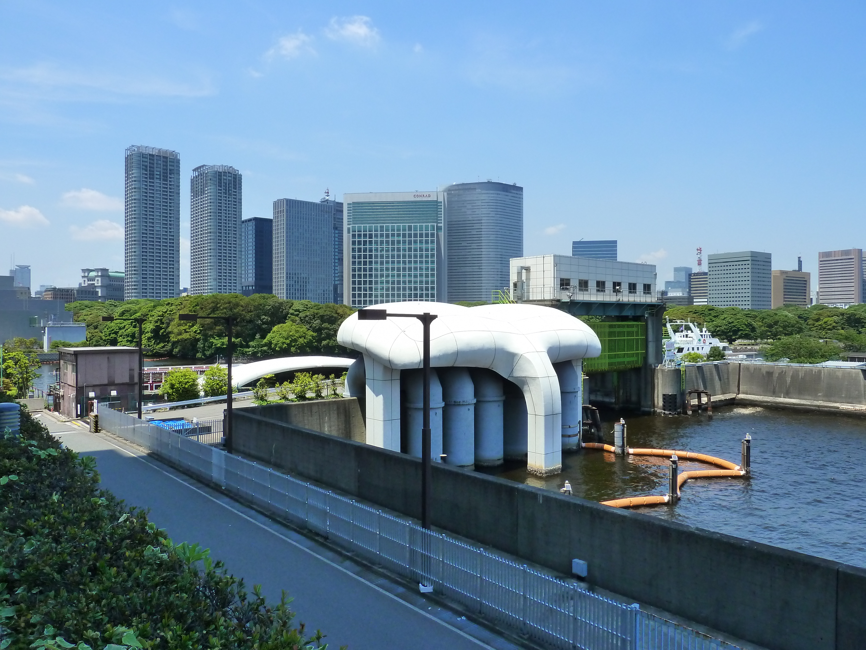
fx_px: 625
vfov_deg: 54.9
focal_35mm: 25
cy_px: 325
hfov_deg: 69.4
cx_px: 433
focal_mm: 4.1
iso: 200
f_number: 4.5
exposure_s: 1/500
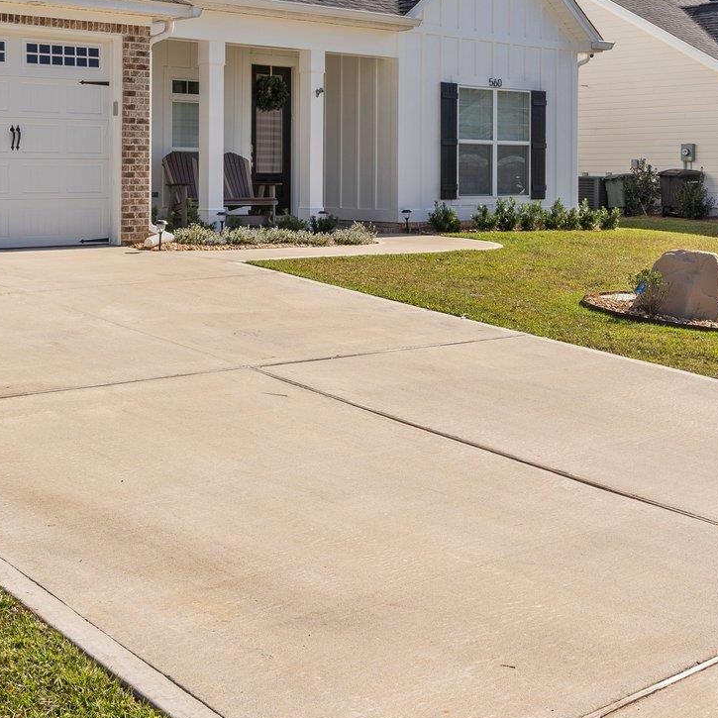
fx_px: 1126
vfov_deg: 34.8
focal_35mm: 48
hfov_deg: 35.2
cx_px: 288
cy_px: 211
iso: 100
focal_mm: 20
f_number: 9
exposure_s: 1/40
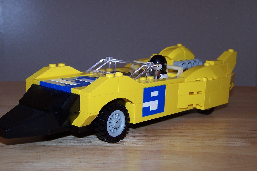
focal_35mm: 54
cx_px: 130
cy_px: 104
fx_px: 386
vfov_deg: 25.0
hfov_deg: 36.9
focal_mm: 6.3
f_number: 2.8
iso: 80
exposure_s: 1/60
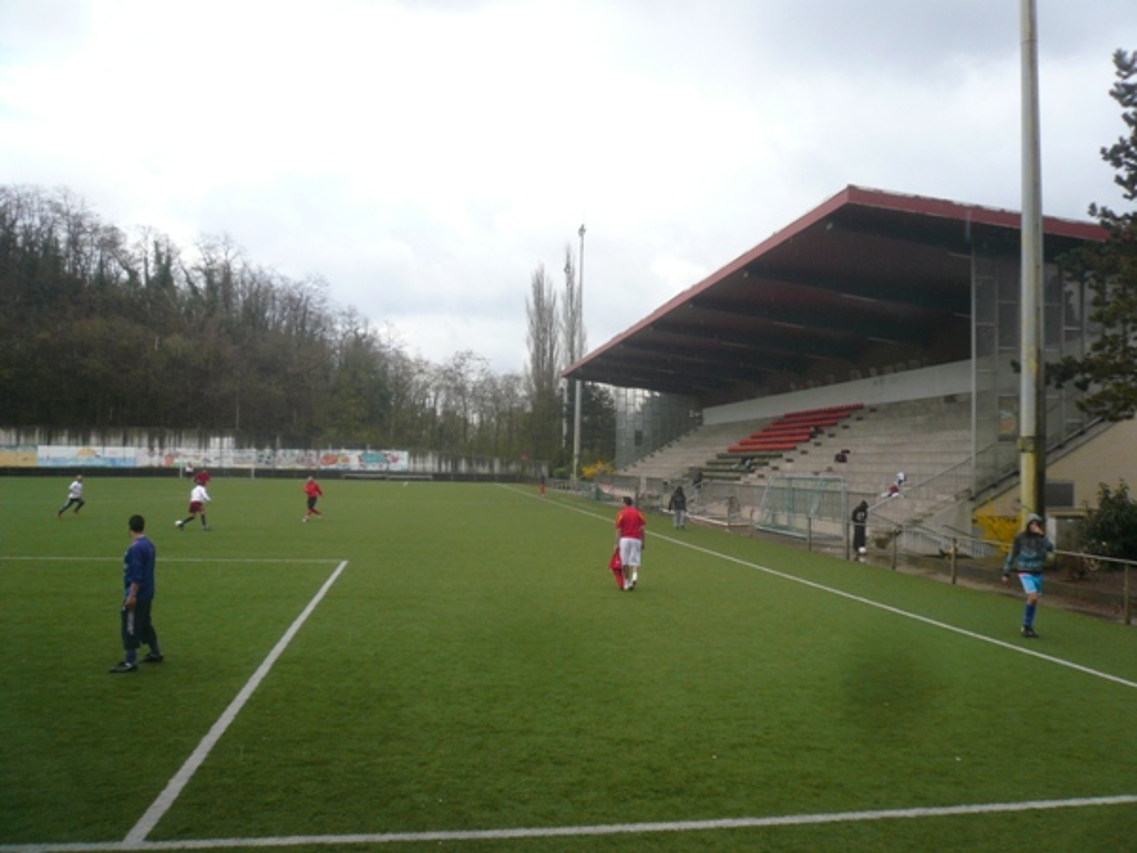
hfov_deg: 63.4
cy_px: 426
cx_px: 568
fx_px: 920
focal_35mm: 28
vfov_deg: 49.7
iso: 100
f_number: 2.8
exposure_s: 1/500
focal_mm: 4.6
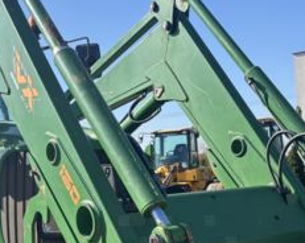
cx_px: 145
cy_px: 226
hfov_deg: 32.0
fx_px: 532
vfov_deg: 24.9
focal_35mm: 59
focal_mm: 5.96
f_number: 1.6
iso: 50
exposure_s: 1/1616
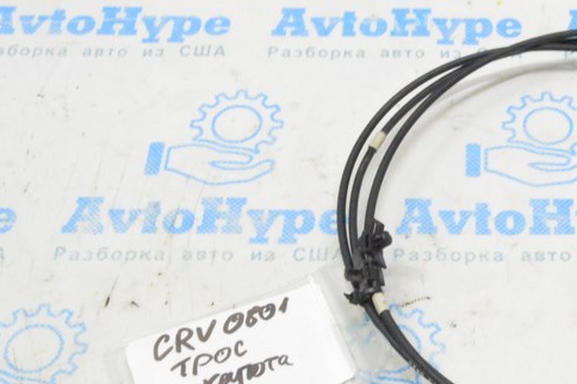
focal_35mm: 73
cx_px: 511
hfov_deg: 26.8
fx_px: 1170
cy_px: 220
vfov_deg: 18.6
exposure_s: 1/15
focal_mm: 23
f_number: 20
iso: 6400
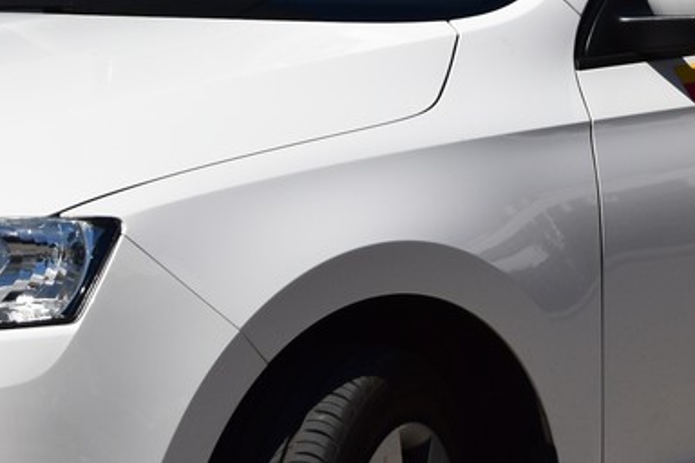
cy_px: 65
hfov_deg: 12.1
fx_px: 3281
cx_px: 514
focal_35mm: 170
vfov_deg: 8.1
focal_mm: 29
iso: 200
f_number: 5
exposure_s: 1/2500
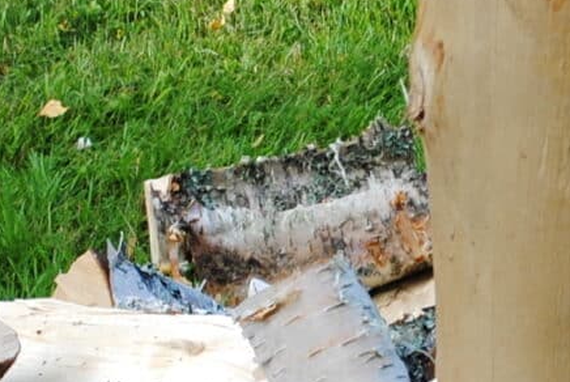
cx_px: 412
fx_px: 2790
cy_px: 358
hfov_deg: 11.6
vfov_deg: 7.8
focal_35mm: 176
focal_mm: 20
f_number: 5.6
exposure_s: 1/125
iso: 125
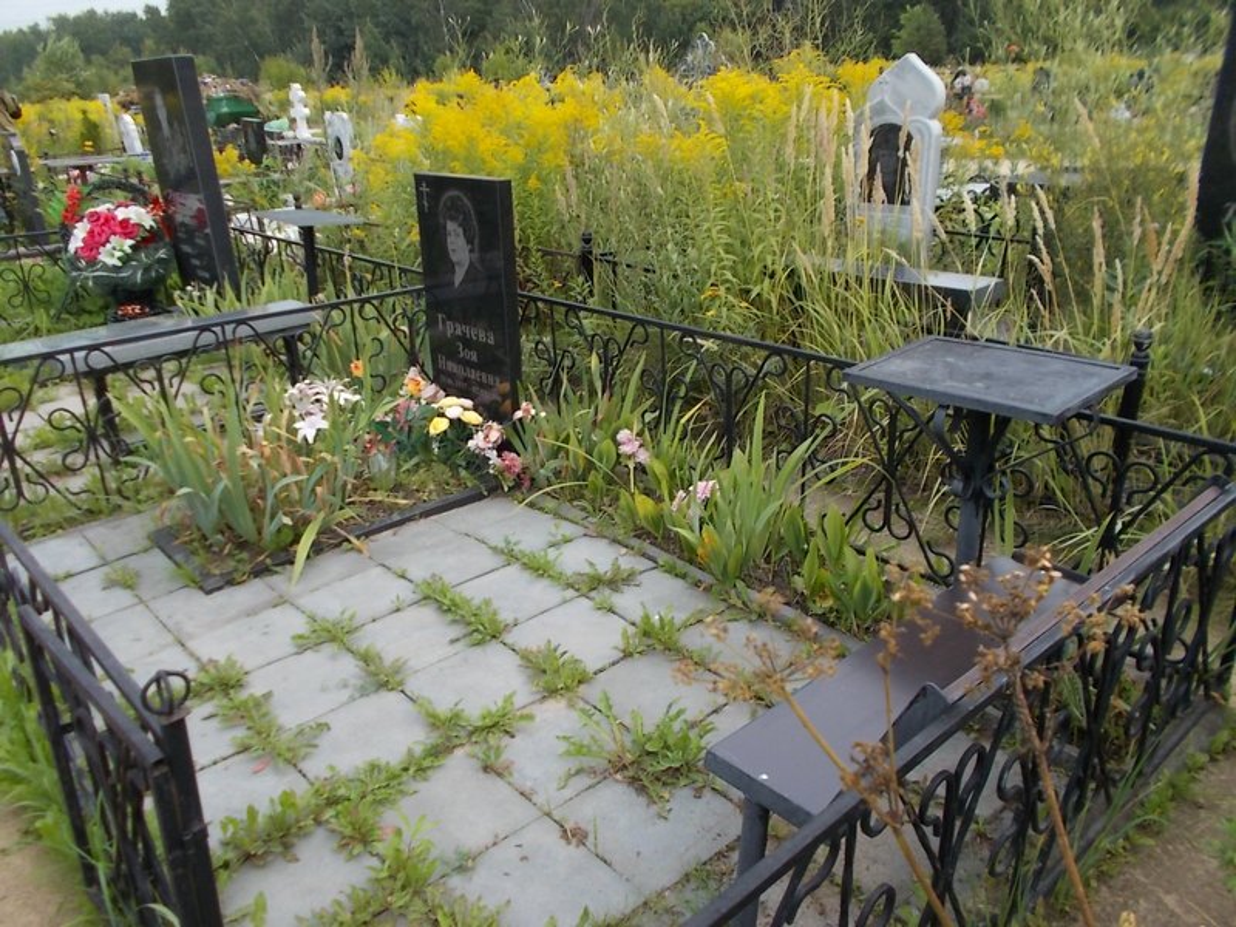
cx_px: 618
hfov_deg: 67.3
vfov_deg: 53.1
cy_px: 464
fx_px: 928
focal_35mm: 26
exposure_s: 1/100
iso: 80
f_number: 8
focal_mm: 4.6
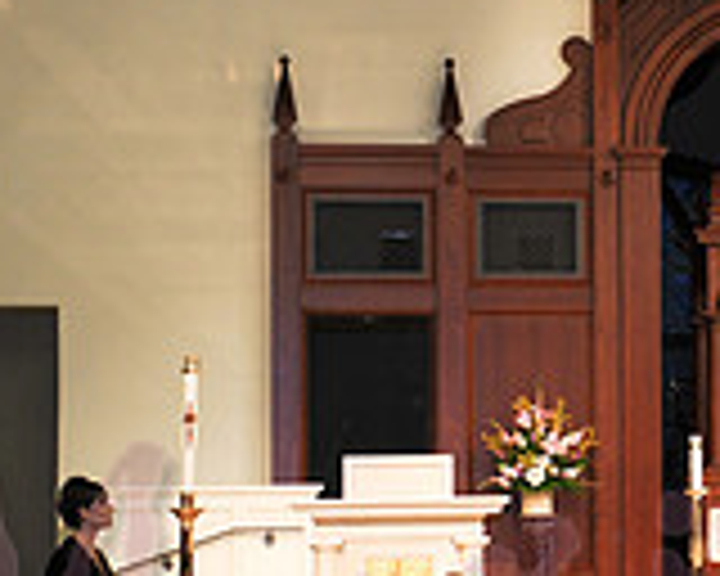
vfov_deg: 12.0
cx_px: 891
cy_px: 302
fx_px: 2749
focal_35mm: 129
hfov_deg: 14.4
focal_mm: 38
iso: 500
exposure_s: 1/50
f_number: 4.5
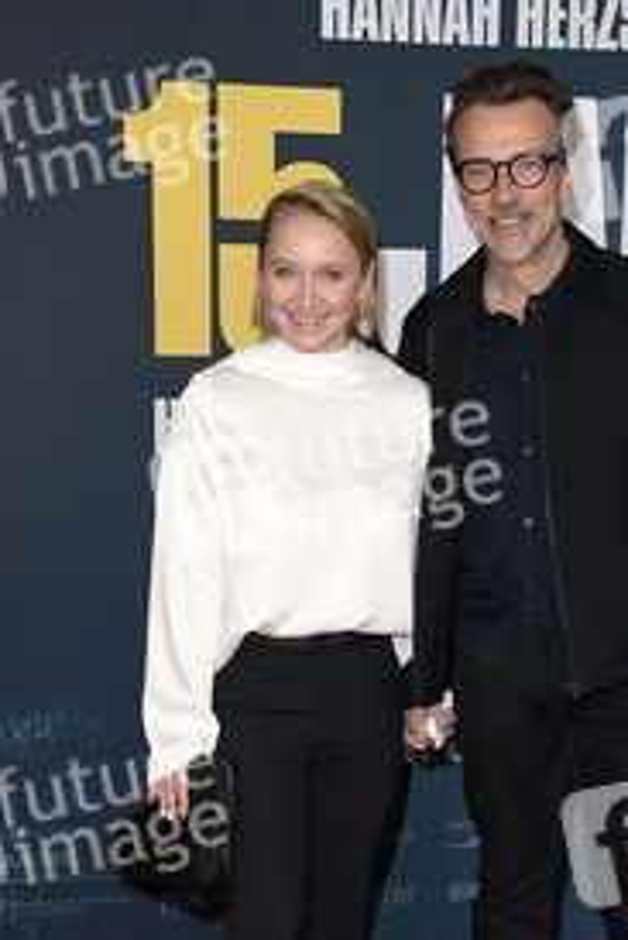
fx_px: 1908
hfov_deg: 18.6
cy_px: 655
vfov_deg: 27.5
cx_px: 426
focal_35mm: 73
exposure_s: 1/250
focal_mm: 50
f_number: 5.6
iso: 640
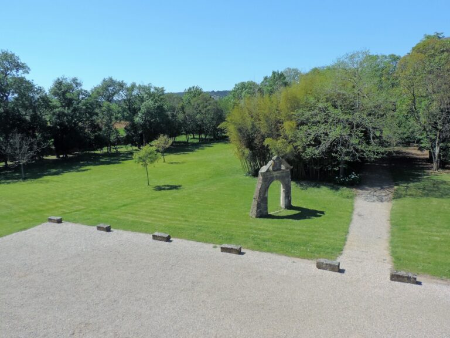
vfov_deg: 49.7
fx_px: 364
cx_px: 225
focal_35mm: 28
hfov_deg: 63.4
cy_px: 169
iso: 180
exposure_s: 1/2000
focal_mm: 4.9
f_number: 3.1
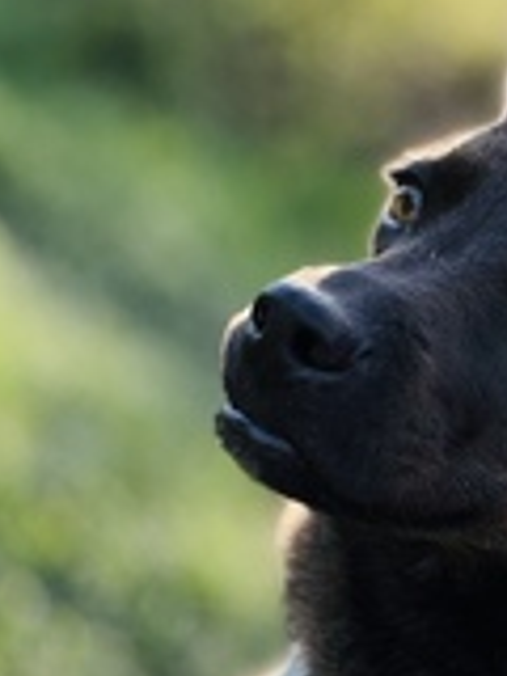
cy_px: 346
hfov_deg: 19.1
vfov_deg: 26.0
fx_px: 1465
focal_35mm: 75
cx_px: 515
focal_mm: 2.71
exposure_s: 1/662
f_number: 1.9
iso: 32
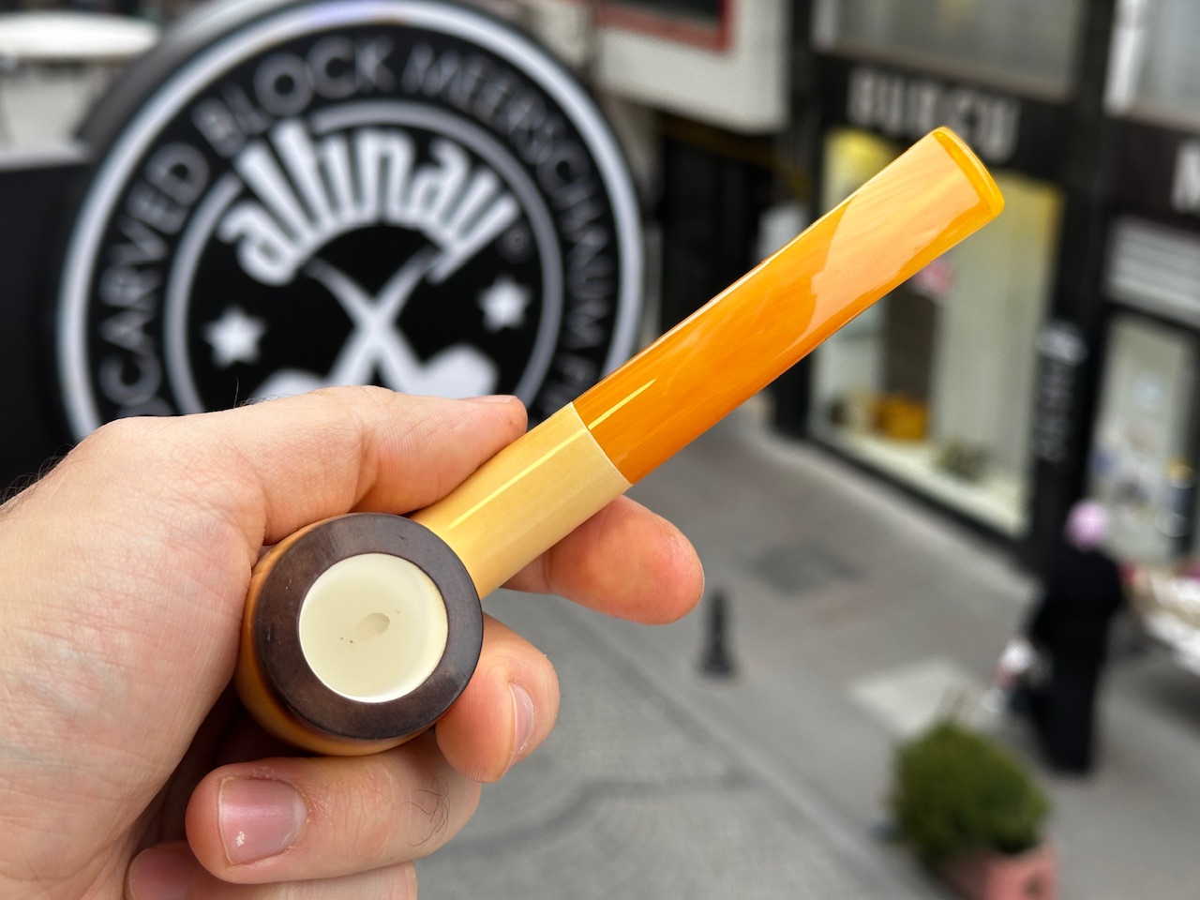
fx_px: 1664
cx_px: 600
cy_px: 450
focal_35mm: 48
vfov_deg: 30.3
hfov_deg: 39.7
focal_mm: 6.86
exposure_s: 1/100
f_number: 1.78
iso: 80
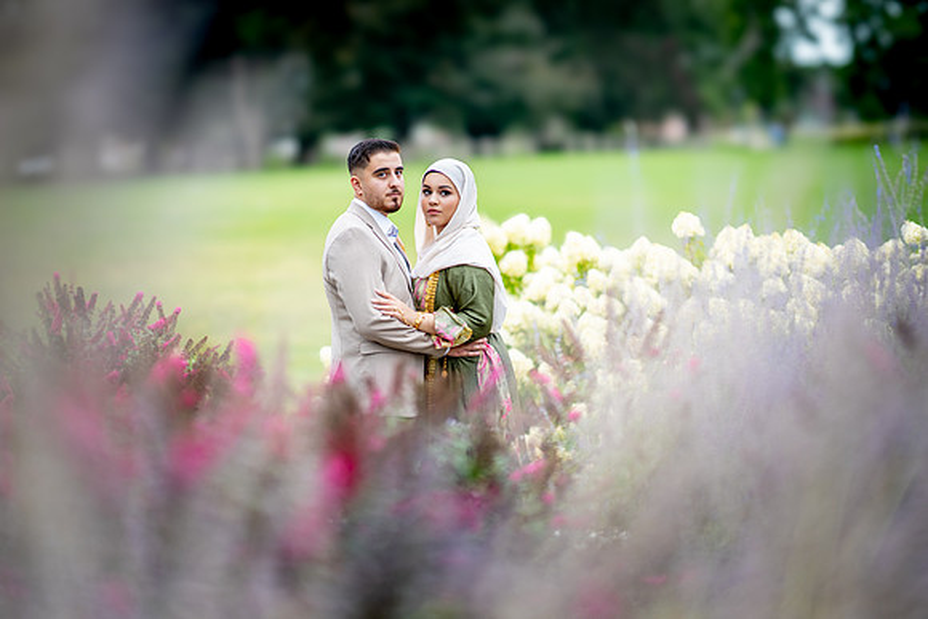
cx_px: 464
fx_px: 2192
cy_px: 310
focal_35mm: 85
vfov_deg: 16.1
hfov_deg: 23.9
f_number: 1.4
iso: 100
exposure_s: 1/1250
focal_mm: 85
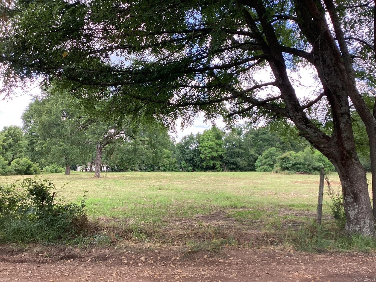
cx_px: 188
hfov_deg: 58.4
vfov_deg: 45.4
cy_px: 141
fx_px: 337
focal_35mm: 31
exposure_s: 1/134
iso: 25
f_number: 2.4
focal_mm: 3.3
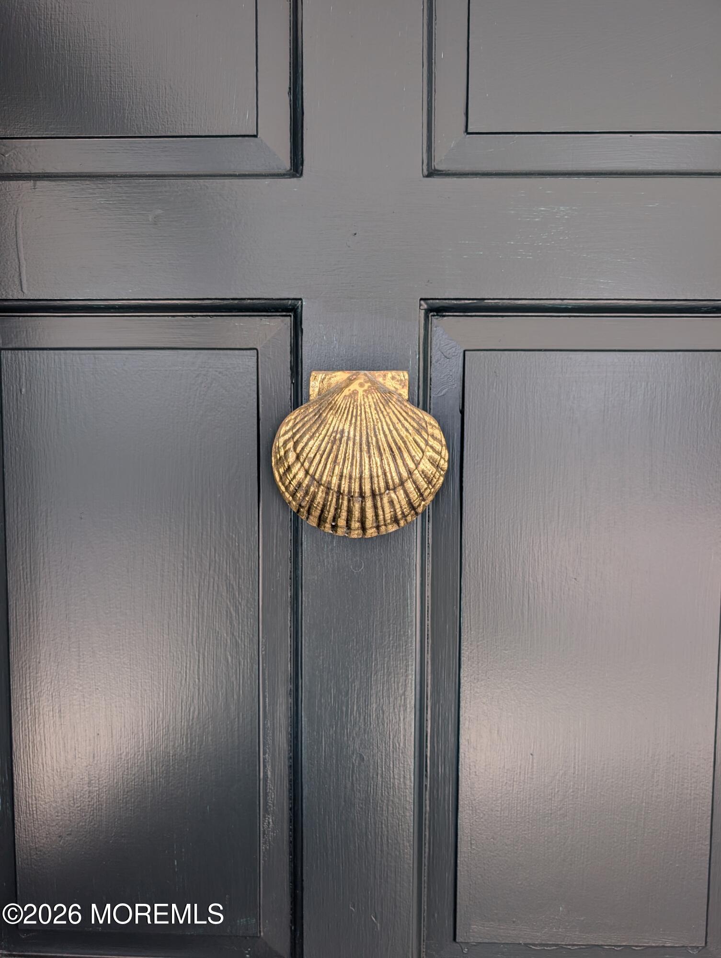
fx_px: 665
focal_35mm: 24
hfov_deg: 56.9
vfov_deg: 71.5
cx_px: 360
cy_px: 479
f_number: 1.68
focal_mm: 6.9
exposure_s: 1/542
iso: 20
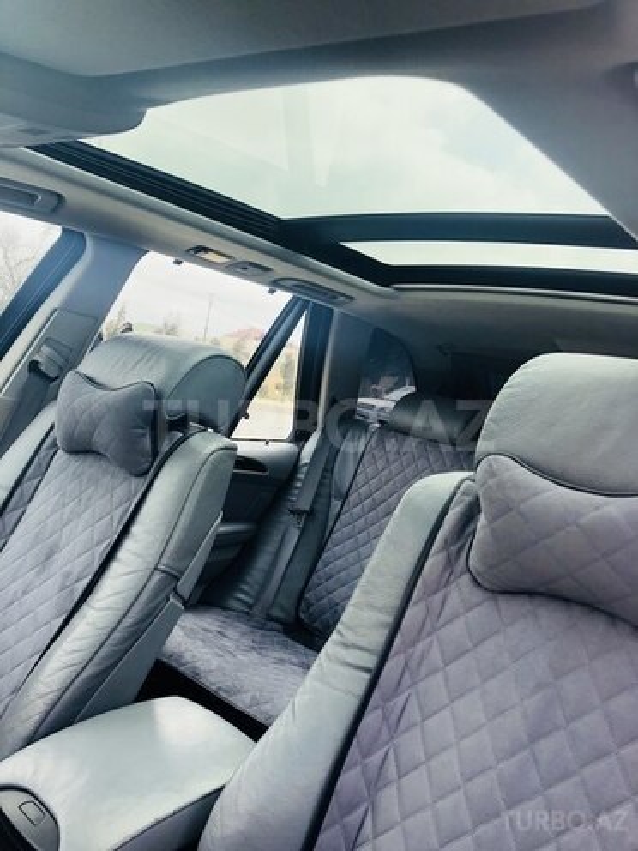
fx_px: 688
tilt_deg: -3.8
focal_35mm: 28
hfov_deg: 49.7
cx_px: 319
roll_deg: -11.0
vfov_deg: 63.4
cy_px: 426
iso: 20
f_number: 1.8
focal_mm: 3.99
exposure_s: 1/432
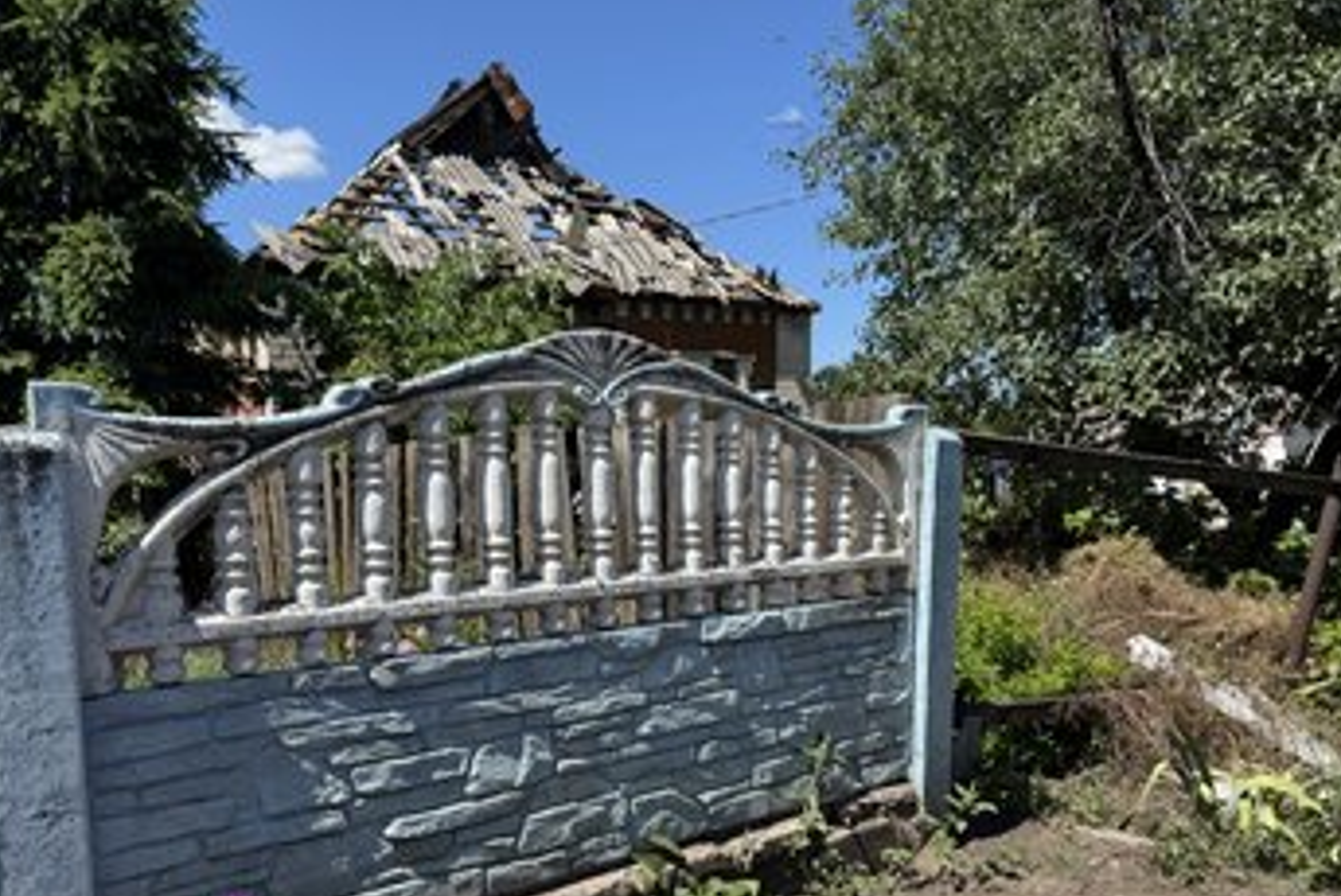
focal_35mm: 29
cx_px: 698
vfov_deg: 44.6
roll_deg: +2.2
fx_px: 1081
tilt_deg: -5.7
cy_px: 573
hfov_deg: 63.6
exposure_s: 1/3247
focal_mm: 6.76
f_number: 1.78
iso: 80
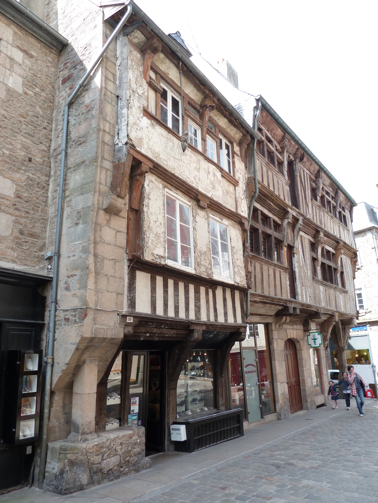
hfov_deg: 54.9
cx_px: 189
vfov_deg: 69.4
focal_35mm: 25
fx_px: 364
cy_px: 252
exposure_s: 1/100
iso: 80
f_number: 3.3
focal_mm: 4.1
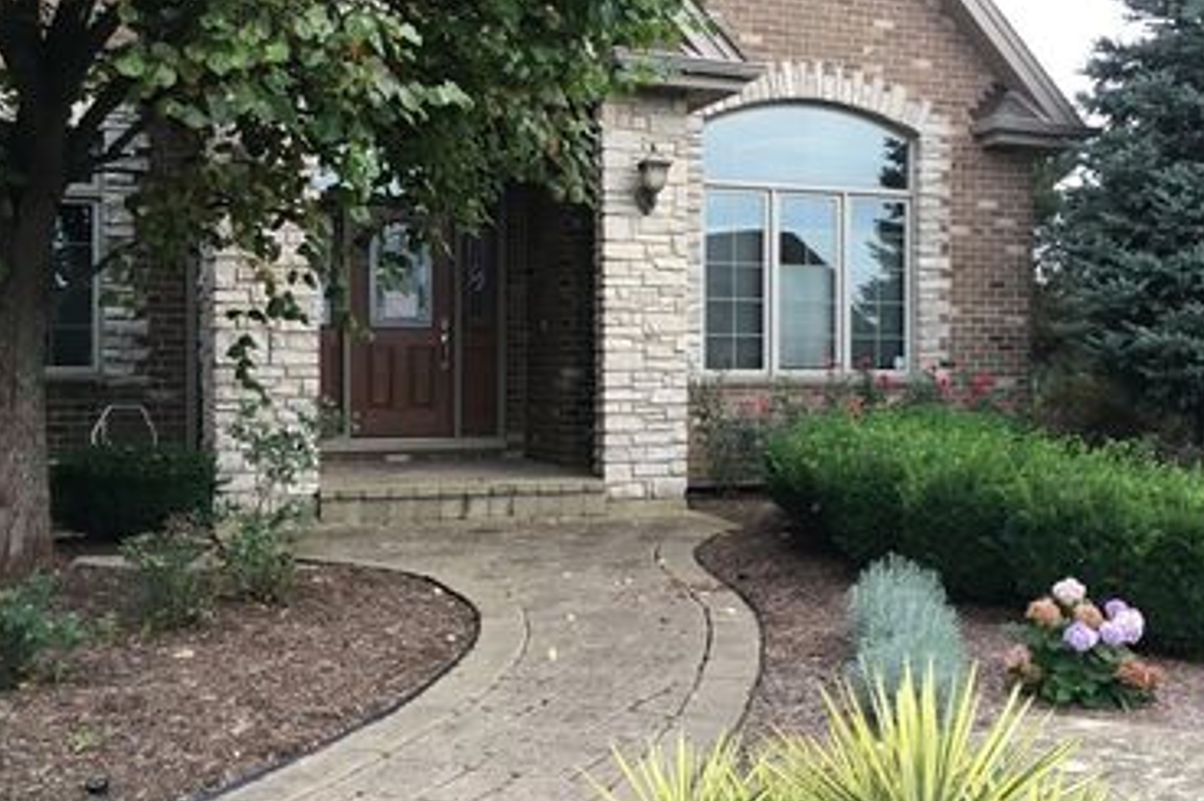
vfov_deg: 32.6
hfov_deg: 47.3
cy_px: 384
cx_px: 697
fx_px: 1371
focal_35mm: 41
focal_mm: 4.15
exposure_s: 1/30
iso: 25
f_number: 2.2
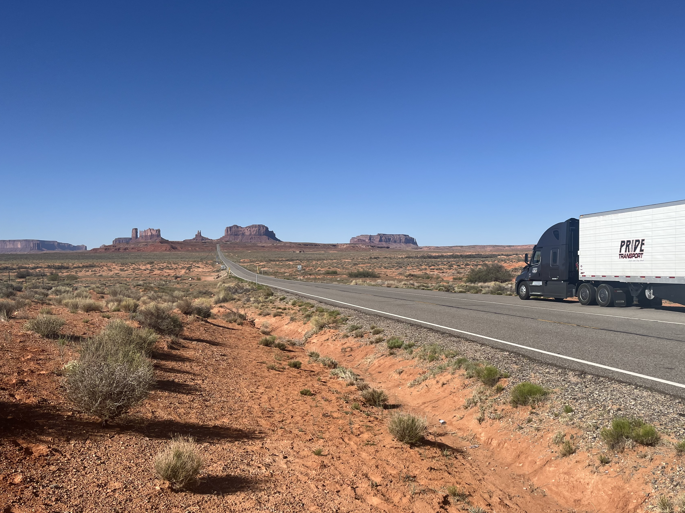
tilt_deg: -2.1
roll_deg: +0.2
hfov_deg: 58.0
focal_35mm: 31
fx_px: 613
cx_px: 400
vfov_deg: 45.4
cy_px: 274
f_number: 1.6
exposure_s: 1/5556
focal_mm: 5.1
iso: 50
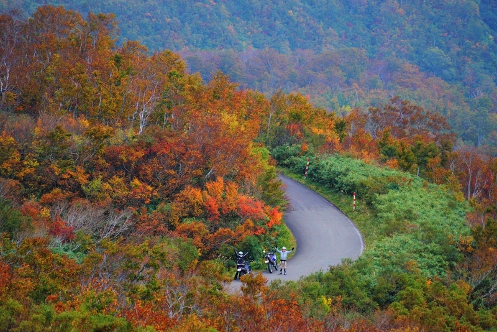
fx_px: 3314
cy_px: 166
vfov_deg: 5.7
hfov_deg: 8.6
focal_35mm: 240
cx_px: 248
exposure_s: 1/500
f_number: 6.3
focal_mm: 240
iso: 2000
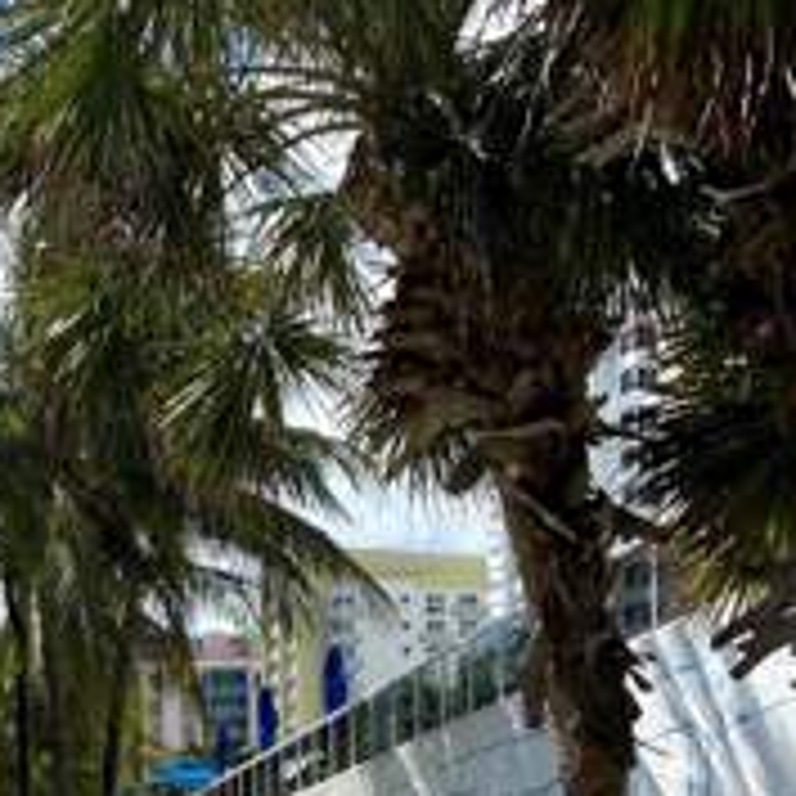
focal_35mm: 83
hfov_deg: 19.6
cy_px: 1106
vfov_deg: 19.0
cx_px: -171
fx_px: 2159
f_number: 1.8
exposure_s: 1/4608
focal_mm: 4.25
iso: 32
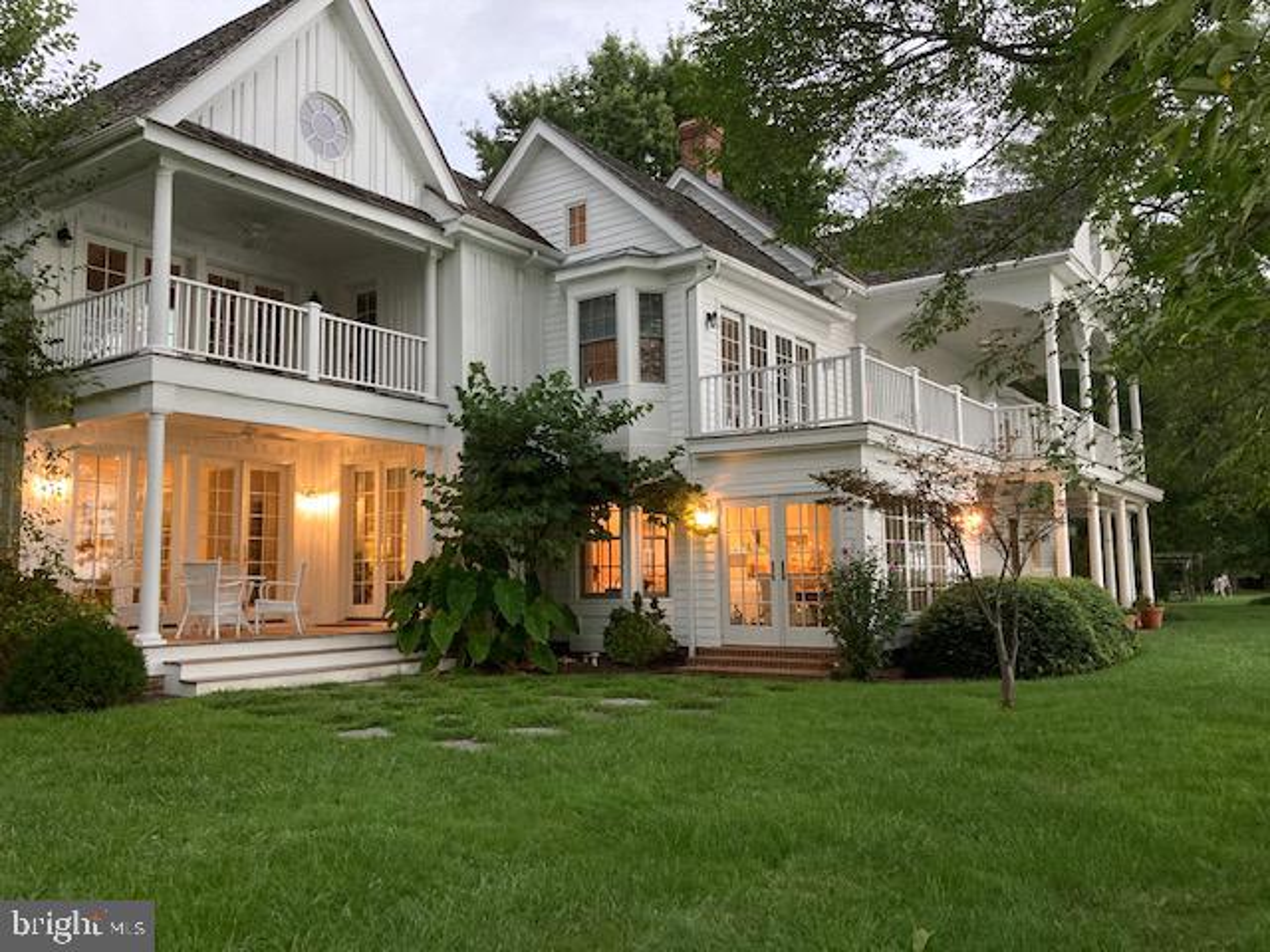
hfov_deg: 63.4
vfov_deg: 49.7
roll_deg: +0.9
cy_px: 476
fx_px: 1027
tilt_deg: +7.4
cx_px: 635
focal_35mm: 28
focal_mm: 3.99
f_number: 1.8
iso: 400
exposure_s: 1/30
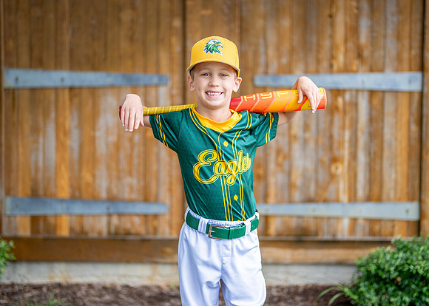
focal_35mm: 60
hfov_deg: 32.7
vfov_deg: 23.6
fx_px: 732
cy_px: 140
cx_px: 222
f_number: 1.2
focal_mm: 50
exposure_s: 1/1250
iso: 320
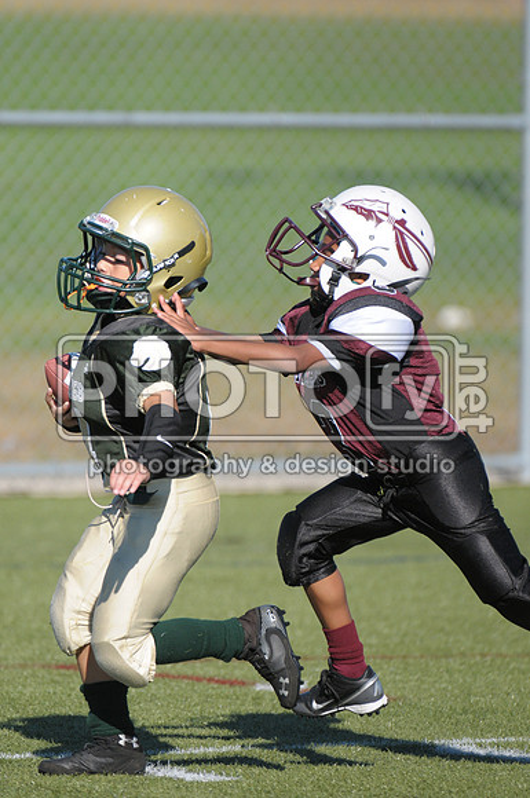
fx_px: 10963
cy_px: 399
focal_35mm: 495
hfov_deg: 2.8
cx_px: 265
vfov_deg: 4.2
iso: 640
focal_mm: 330
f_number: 4
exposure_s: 1/5000
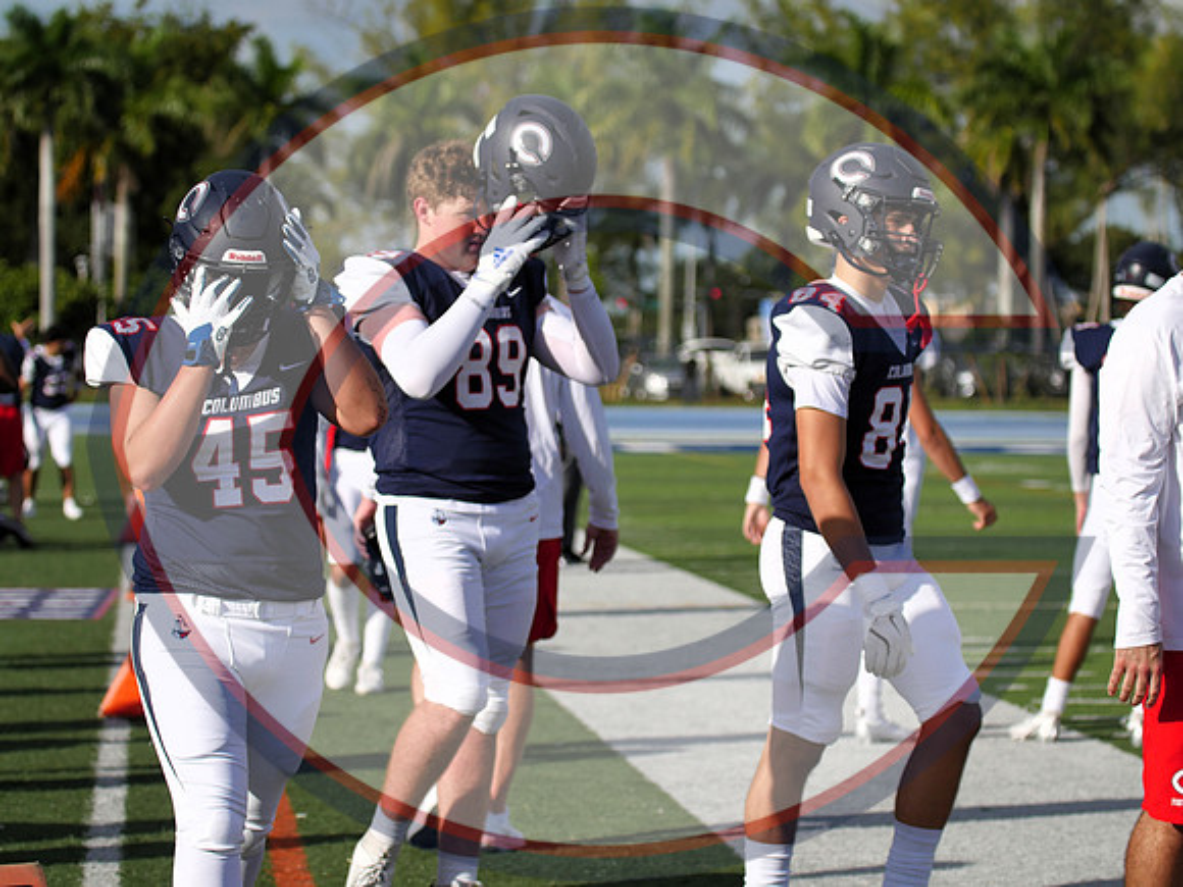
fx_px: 4853
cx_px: 592
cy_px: 444
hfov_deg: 13.9
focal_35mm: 142
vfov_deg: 10.4
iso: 200
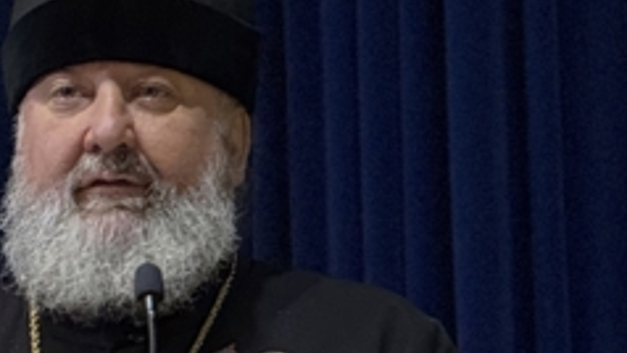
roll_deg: +0.1
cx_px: 186
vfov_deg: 3.3
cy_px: 385
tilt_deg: +6.6
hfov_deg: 5.9
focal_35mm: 367
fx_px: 6103
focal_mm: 15.66
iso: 640
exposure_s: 1/60
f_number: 2.8
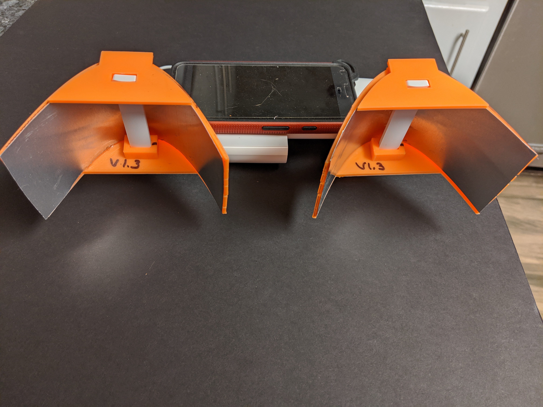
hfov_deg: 65.3
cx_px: 272
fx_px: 424
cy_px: 204
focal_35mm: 27
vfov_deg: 51.4
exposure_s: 1/24
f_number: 1.8
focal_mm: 4.44
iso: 74
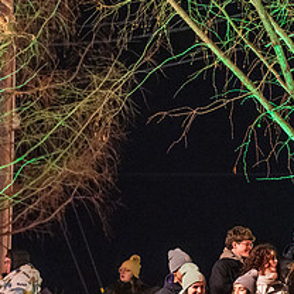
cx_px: 351
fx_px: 2258
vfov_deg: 7.4
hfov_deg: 7.4
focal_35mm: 235
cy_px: 241
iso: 10000
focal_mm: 99
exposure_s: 1/200
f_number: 2.8
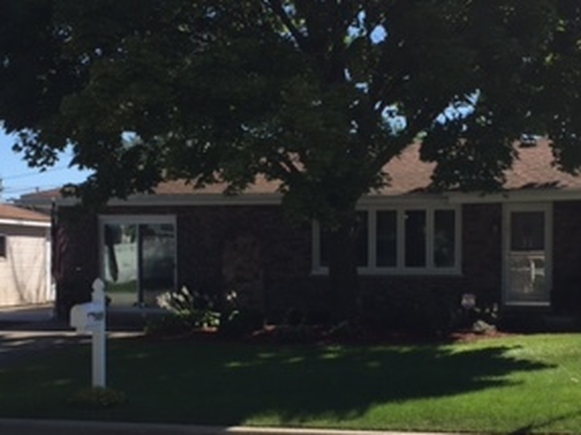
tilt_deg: -2.6
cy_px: 325
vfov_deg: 22.4
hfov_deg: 29.7
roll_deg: -1.0
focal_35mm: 65
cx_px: 360
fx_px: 1090
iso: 32
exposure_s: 1/1721
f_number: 2.2
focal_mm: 4.15
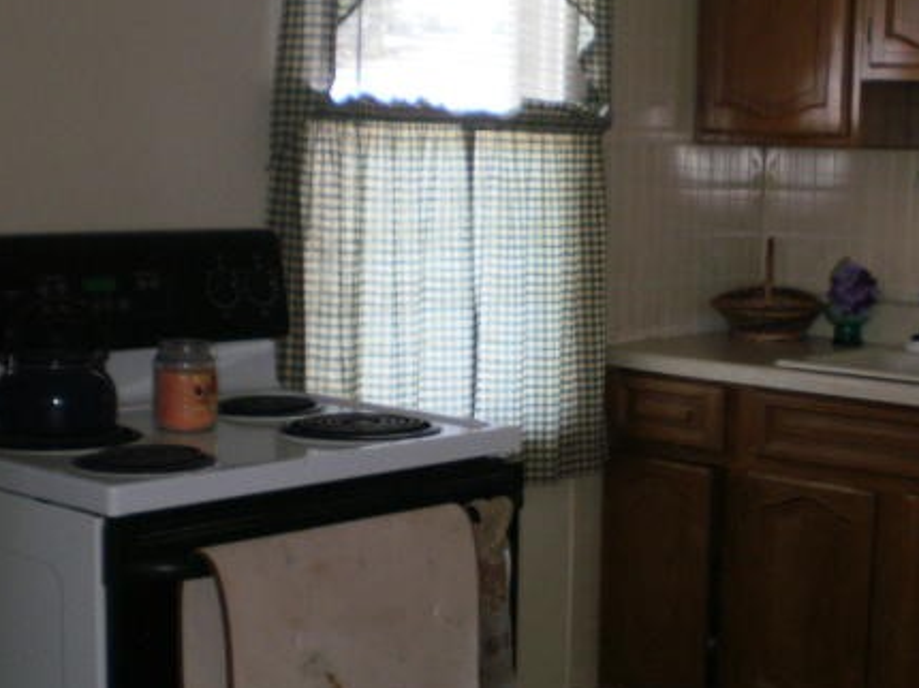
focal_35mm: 67
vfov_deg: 21.9
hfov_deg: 28.2
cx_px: 765
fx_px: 1778
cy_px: 368
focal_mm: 6.3
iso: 125
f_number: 3.1
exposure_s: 1/30
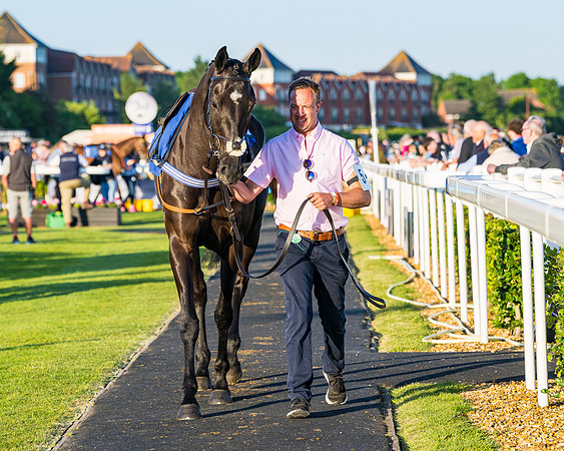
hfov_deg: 10.7
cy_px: 219
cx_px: 298
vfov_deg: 8.6
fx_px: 3008
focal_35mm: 180
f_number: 5
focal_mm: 135
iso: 200
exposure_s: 1/800
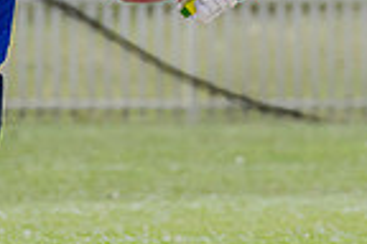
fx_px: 19256
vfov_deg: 0.7
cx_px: -104
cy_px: -9
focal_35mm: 1889
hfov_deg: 1.1
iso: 800
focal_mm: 460
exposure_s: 1/2500
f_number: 6.3
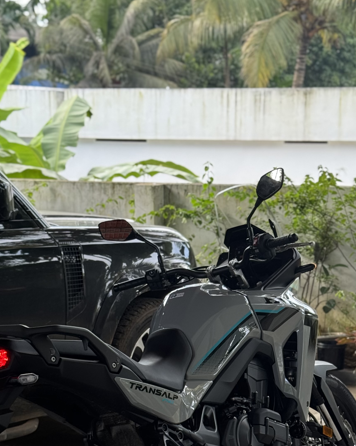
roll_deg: -0.2
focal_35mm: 88
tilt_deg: -11.6
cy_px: 359
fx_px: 1159
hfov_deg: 17.5
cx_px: 170
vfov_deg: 21.5
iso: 100
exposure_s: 1/147
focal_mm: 6.76
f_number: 1.78
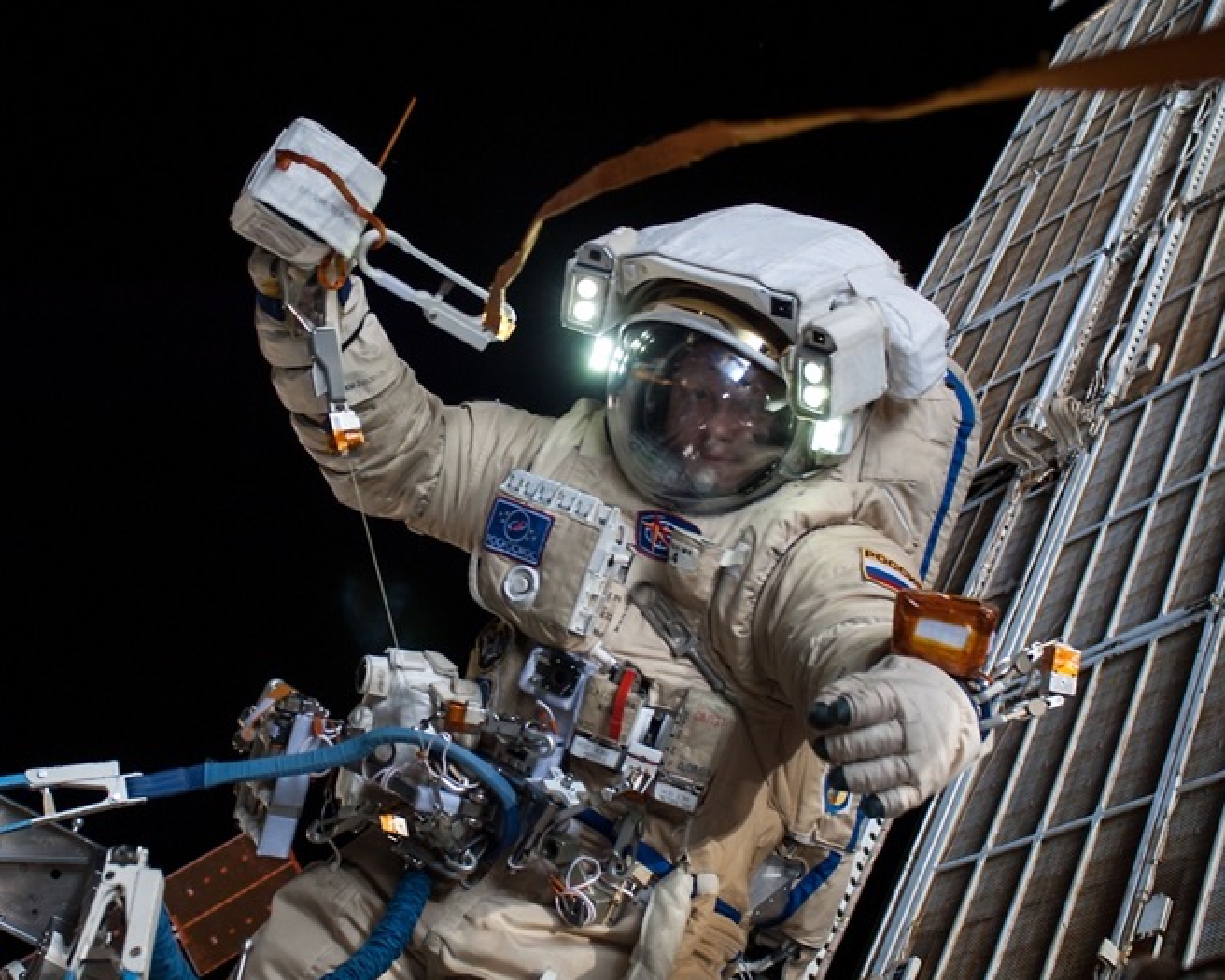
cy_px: 492
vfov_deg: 31.5
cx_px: 495
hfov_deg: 38.6
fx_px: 1741
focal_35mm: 48
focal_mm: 28
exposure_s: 1/100
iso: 200
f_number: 5
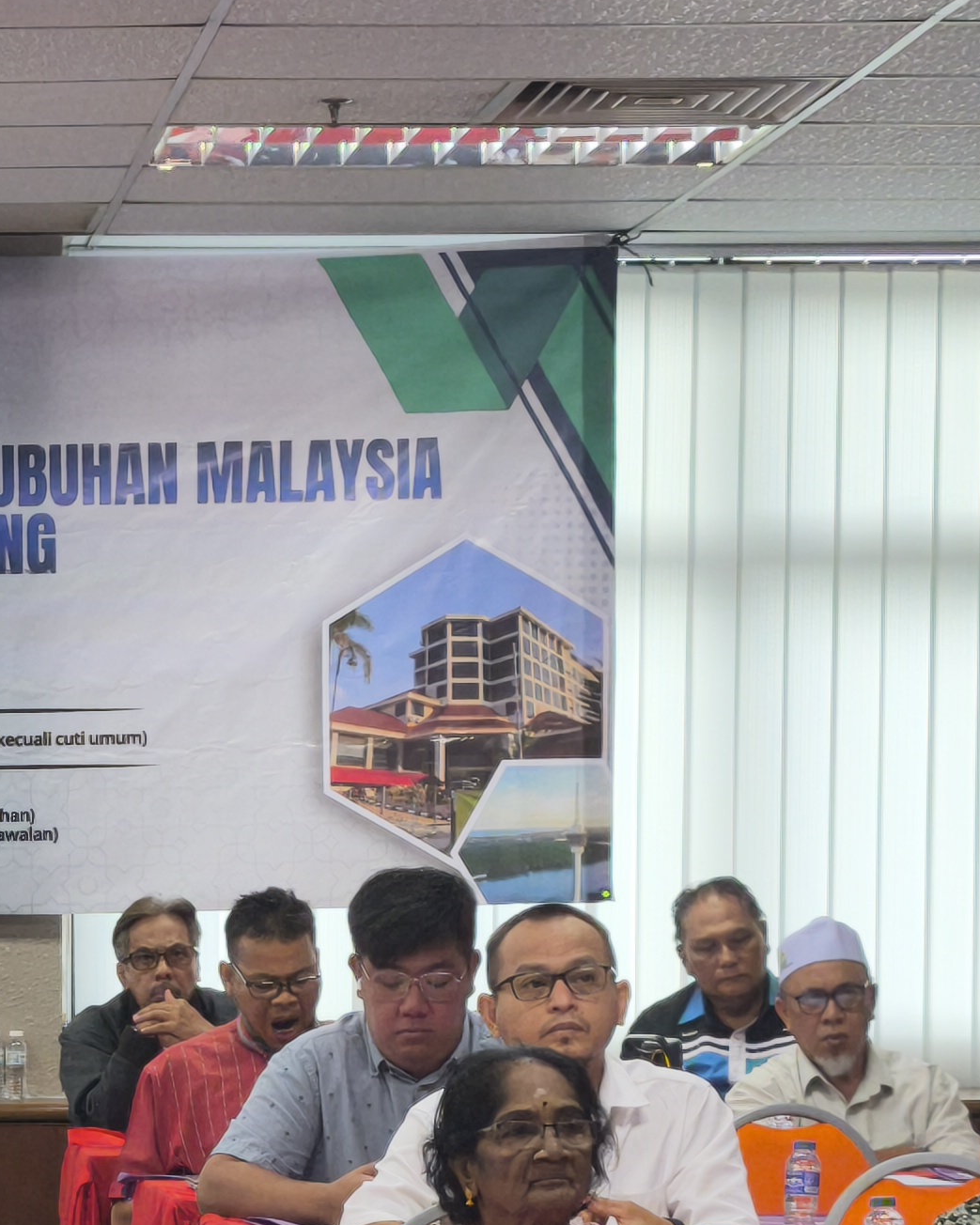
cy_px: 1260
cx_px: -156
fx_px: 5113
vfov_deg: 13.5
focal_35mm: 141
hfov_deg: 10.8
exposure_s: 1/100
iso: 125
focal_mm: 6.57
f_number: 1.6
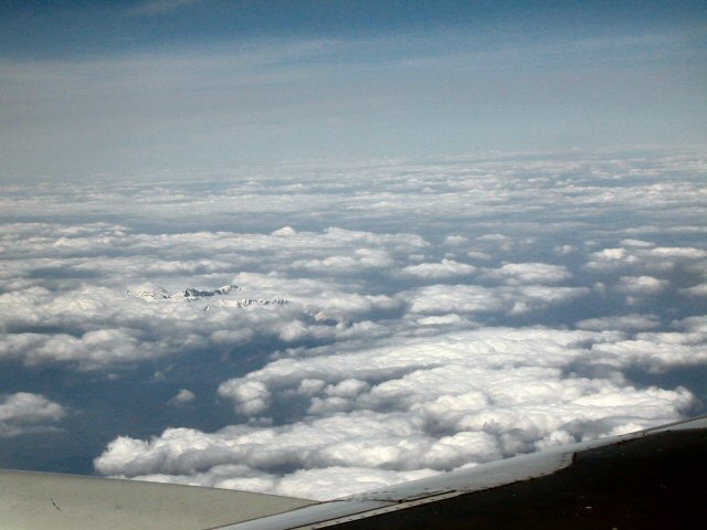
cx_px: 354
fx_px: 2267
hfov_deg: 17.7
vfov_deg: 13.3
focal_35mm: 111
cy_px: 265
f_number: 4.8
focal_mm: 16.8
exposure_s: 1/725
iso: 100
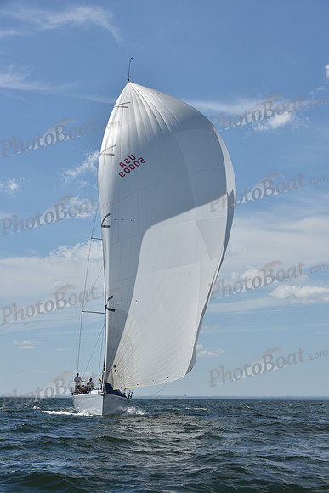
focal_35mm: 80
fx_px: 1096
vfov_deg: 25.4
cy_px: 246
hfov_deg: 17.1
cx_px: 164
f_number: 11
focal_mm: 80
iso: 320
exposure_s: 1/1250
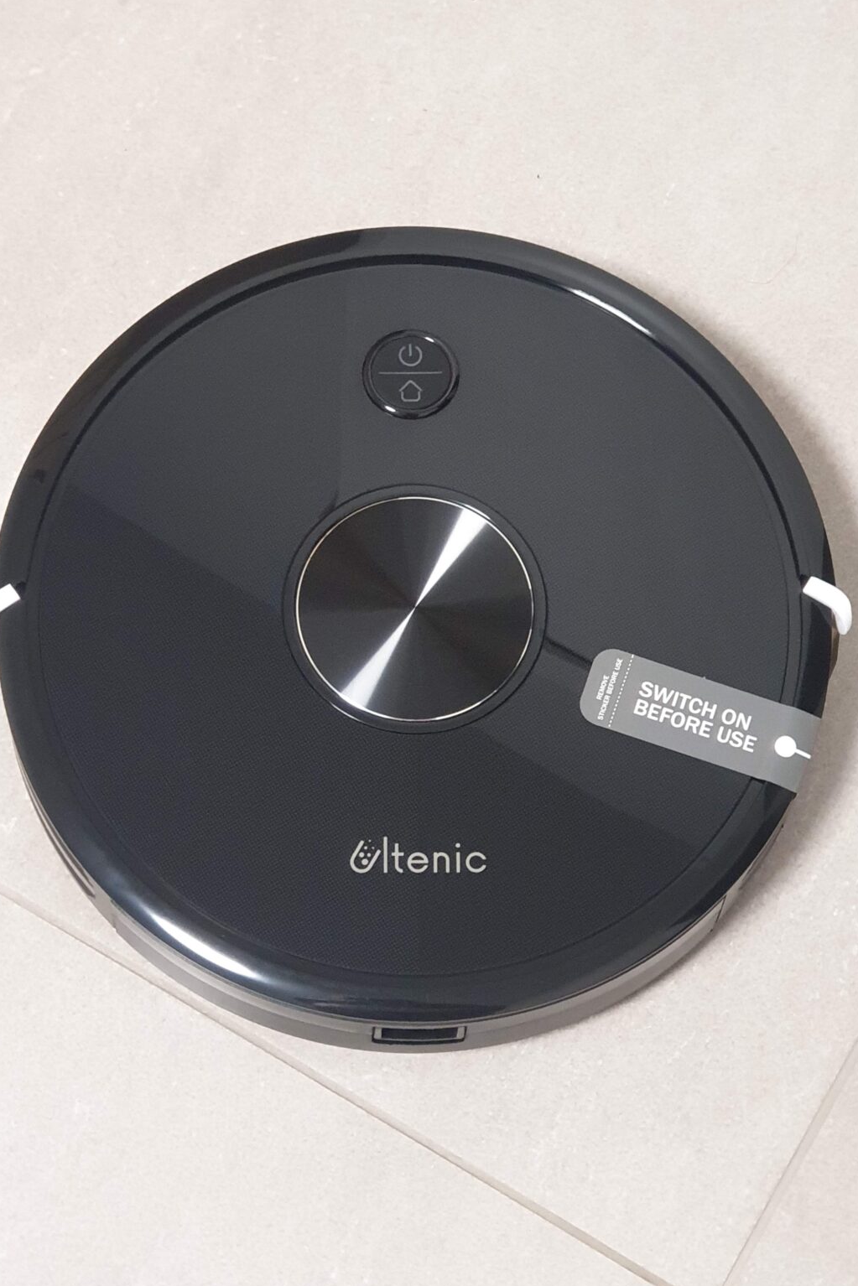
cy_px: 650
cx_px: 412
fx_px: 1966
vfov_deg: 36.2
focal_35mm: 55
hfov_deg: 24.6
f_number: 2.4
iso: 400
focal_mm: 6
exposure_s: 1/17
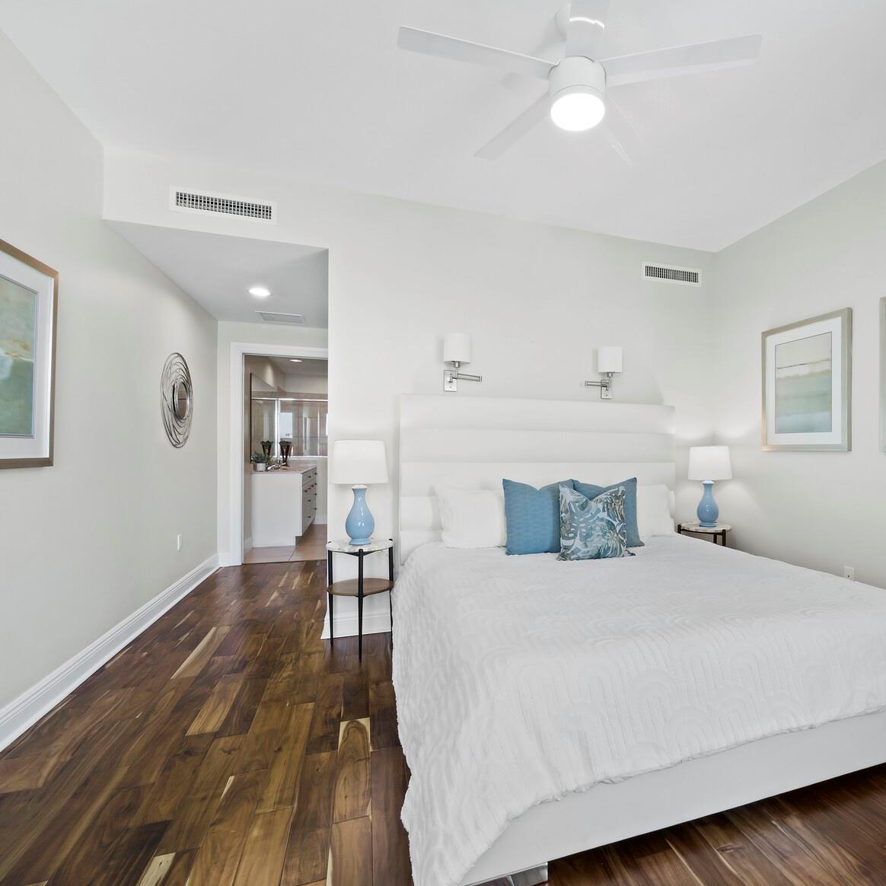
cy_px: 452
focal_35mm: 17
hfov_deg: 82.6
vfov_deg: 84.0
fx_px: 492
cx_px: 547
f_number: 11
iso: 400
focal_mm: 7
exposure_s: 1/3
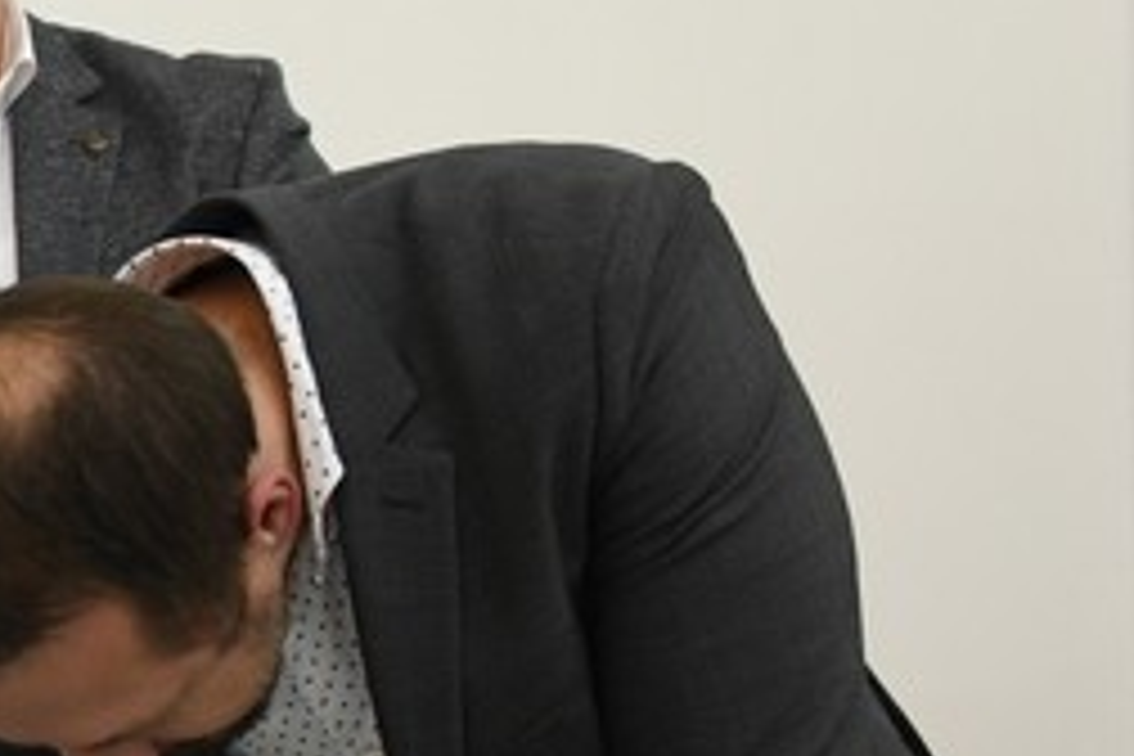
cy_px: 425
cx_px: -616
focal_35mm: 156
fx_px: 4914
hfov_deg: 12.5
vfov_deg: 8.8
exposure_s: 1/320
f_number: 3.8
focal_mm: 32
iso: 2000
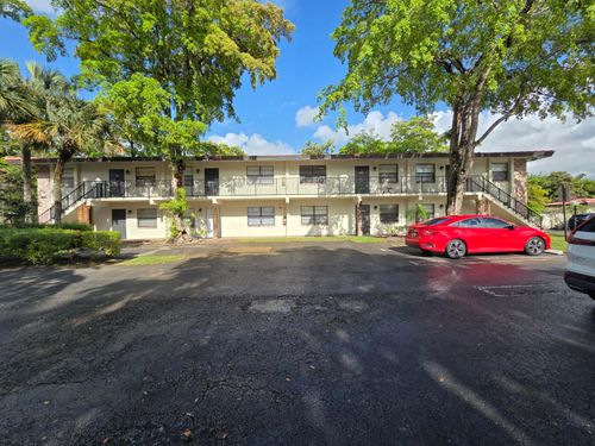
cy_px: 223
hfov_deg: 106.2
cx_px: 298
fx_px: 223
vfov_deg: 89.9
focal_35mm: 13
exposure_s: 1/1550
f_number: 2.2
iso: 50
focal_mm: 2.2
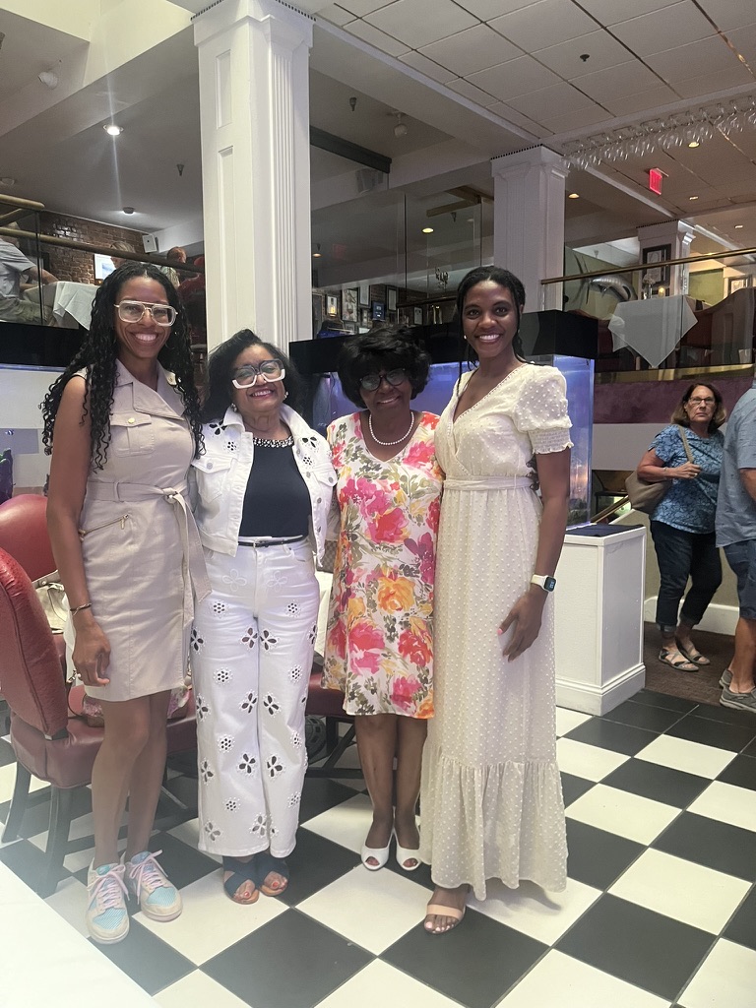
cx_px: 378
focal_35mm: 26
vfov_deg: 67.3
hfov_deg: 53.1
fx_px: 757
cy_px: 504
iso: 400
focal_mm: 5.1
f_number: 1.6
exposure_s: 1/40
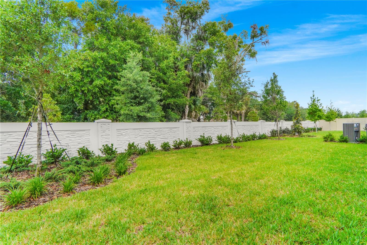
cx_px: 184
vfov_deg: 67.4
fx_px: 183
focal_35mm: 18
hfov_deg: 90.0
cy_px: 122
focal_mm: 12
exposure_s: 1/500
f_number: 8
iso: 640
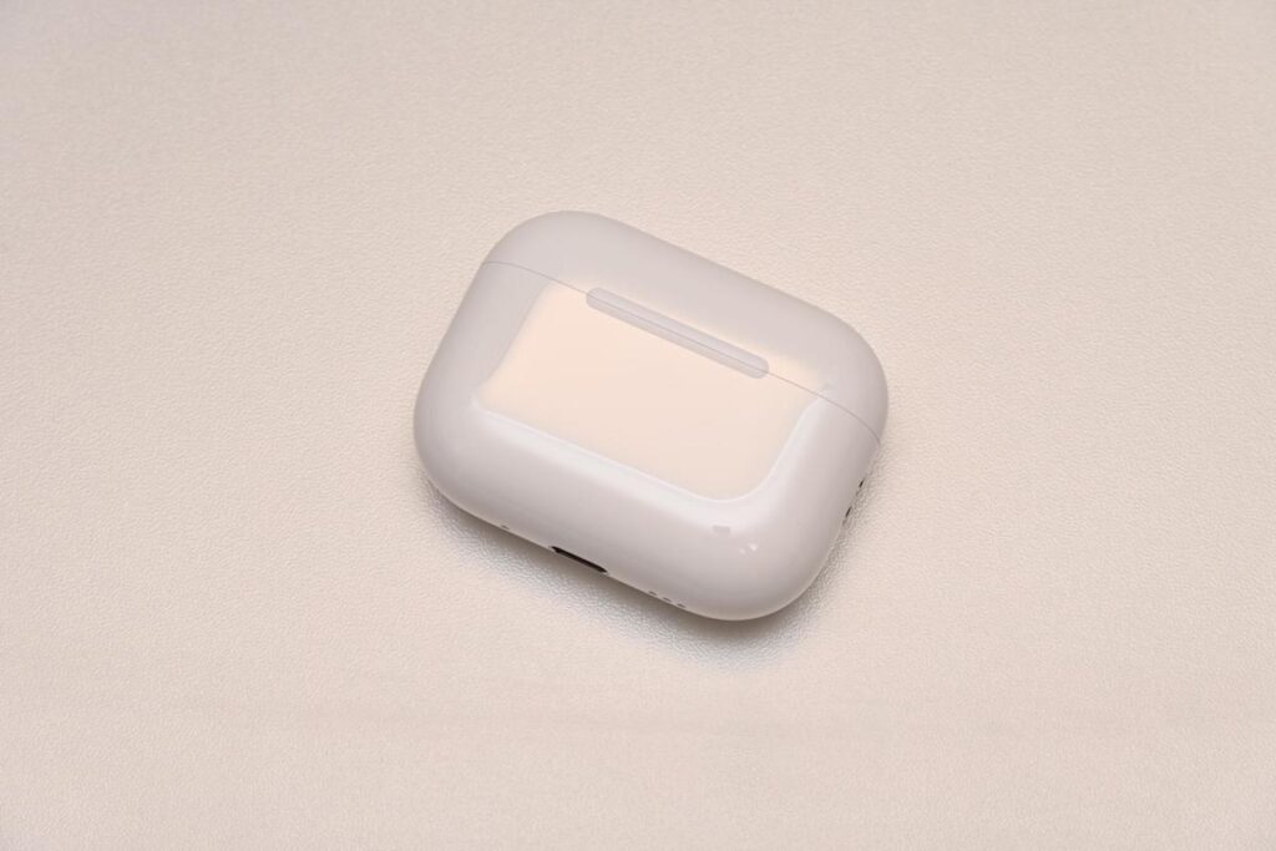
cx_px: 638
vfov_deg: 14.3
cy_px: 426
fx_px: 3403
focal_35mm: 96
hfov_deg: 21.2
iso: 200
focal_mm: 64
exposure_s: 1/200
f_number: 8
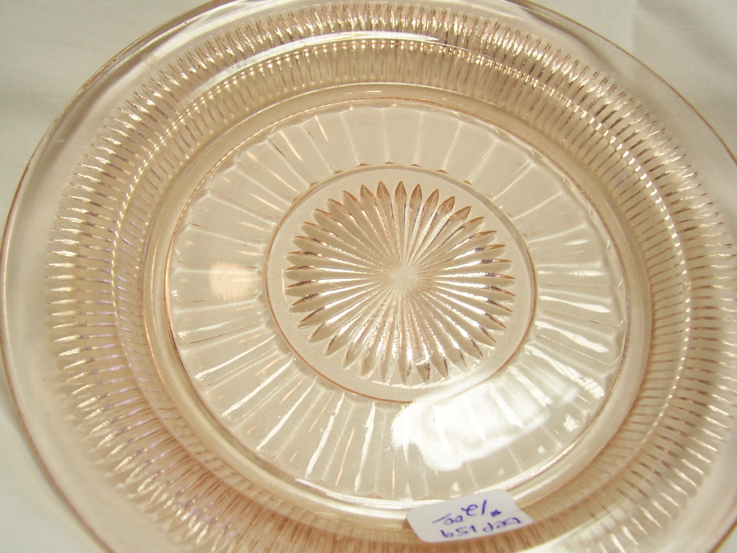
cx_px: 368
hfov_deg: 50.1
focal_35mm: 37
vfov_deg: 38.7
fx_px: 788
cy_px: 276
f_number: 2.8
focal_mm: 5.6
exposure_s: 1/60
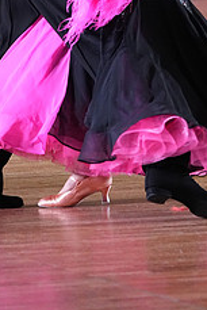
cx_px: 117
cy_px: -47
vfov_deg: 4.1
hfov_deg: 2.7
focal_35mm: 506
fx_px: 4357
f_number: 4
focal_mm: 200
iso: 6400
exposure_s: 1/400
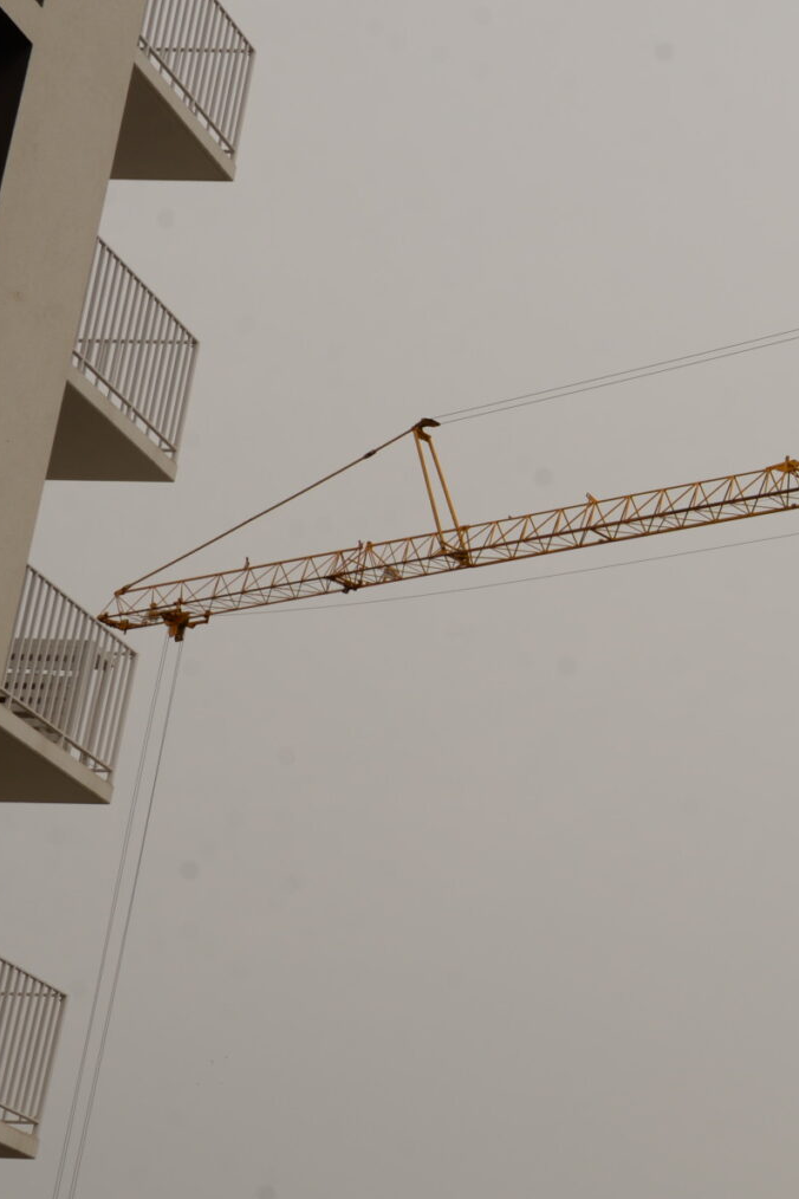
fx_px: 3196
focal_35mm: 96
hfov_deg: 13.0
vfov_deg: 21.2
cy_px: 659
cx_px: 1424
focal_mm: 38
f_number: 11
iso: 100
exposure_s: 1/250
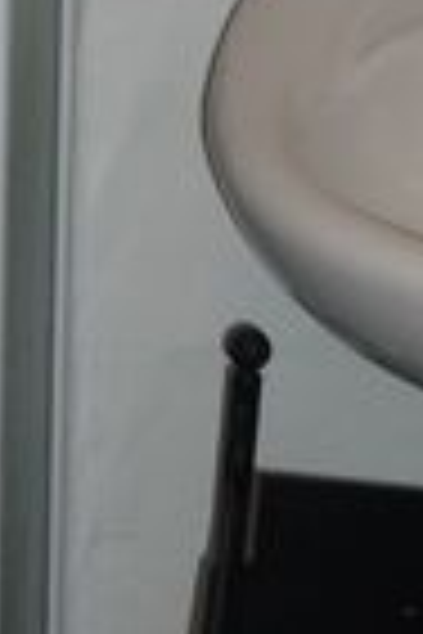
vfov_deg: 13.2
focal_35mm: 156
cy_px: 297
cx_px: 212
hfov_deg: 8.8
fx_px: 2749
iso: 100
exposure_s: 1/30
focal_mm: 5.5
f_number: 2.8
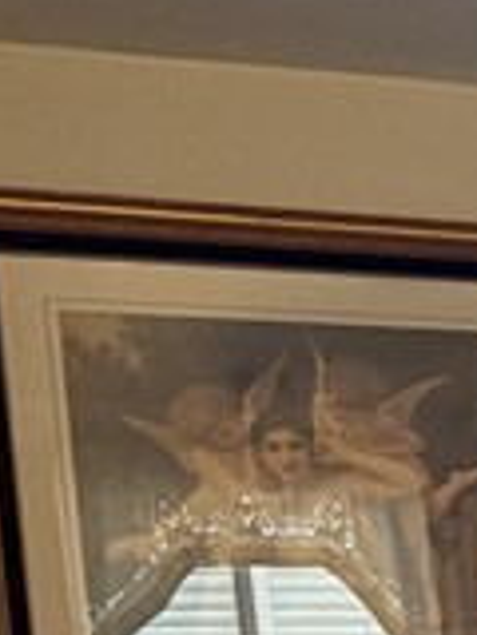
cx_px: 1872
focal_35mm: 154
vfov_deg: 12.0
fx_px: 2829
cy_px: 1056
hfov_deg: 7.2
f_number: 1.78
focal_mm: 6.76
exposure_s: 1/60
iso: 320
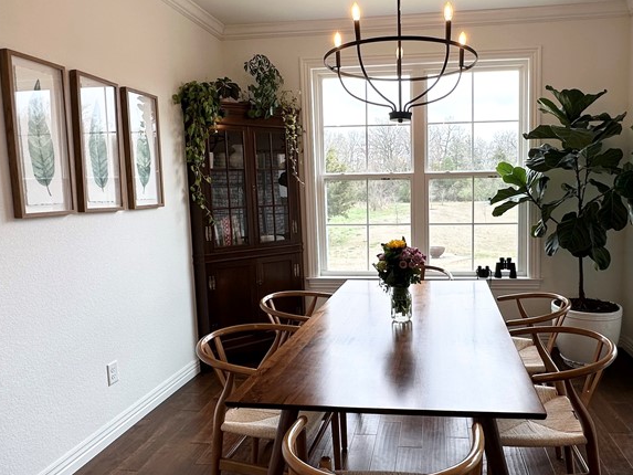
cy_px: 228
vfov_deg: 54.9
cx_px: 386
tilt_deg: -5.0
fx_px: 457
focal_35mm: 25
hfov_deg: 68.6
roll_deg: +1.0
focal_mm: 2.22
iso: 40
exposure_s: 1/132
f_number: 2.2
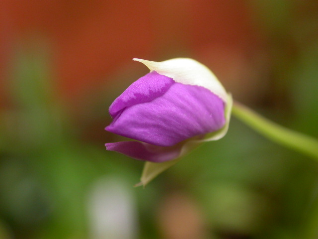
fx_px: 717
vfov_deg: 18.9
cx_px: 159
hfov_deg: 25.0
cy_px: 120
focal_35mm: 78
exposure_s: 1/32.3
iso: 100
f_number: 3.5
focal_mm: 16.2
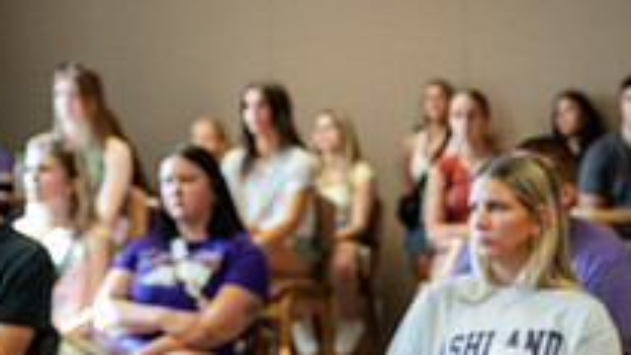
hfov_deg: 25.0
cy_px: 478
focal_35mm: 82
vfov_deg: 14.1
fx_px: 1372
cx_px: 595
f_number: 3.2
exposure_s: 1/200
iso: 1250
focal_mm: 28
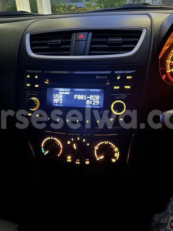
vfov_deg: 71.6
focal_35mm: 24
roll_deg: +1.5
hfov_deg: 56.8
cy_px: 116
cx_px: 86
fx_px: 160
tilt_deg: -28.9
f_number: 1.78
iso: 4000
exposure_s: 1/5
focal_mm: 6.86
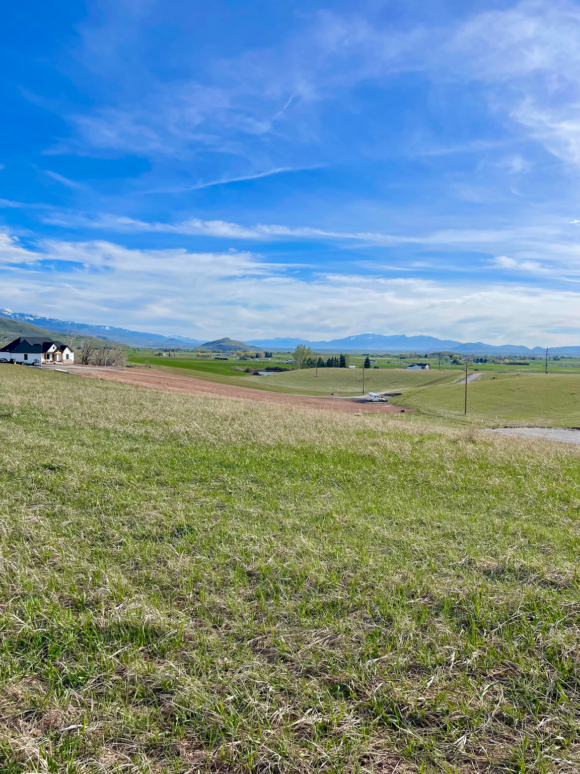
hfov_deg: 53.1
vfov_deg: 67.3
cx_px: 290
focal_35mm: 26
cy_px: 387
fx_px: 581
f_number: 1.6
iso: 32
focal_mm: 4.2
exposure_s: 1/4464
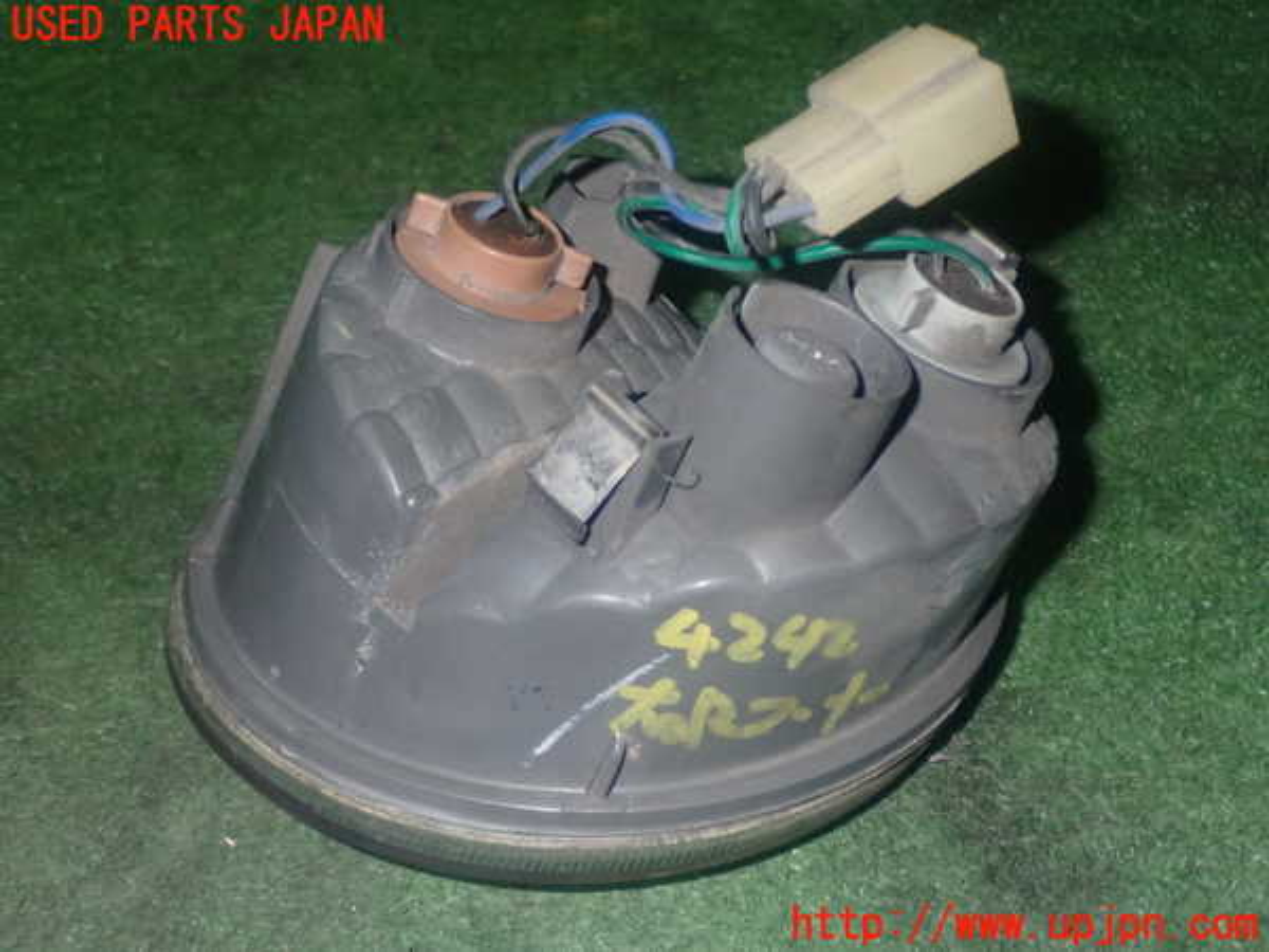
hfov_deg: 40.4
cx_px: 634
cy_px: 476
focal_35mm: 47
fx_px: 1723
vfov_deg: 30.9
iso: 800
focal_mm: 8.4
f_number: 9
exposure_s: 1/50
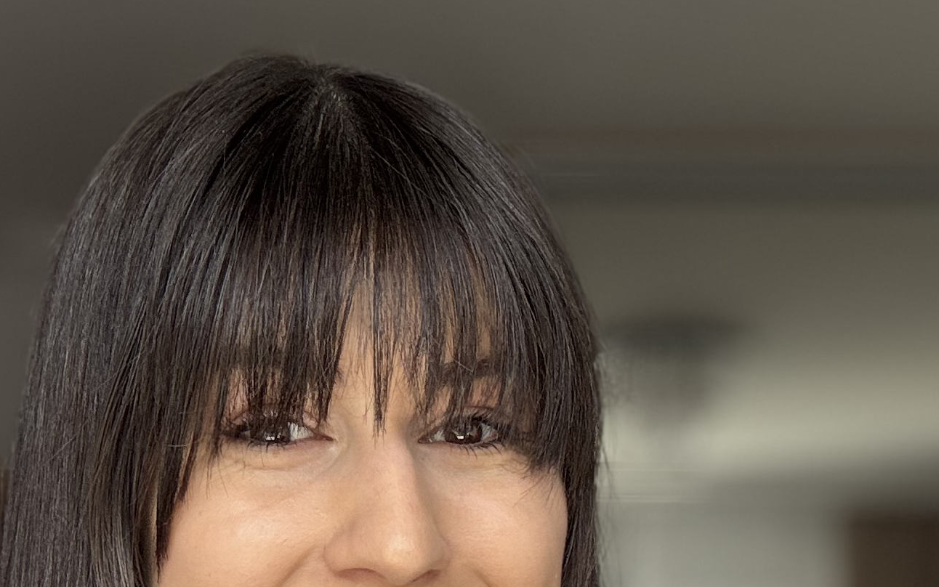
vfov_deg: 16.1
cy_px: 809
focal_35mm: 76
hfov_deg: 27.1
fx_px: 1945
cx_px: 523
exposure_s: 1/121
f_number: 1.9
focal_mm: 2.69
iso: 32
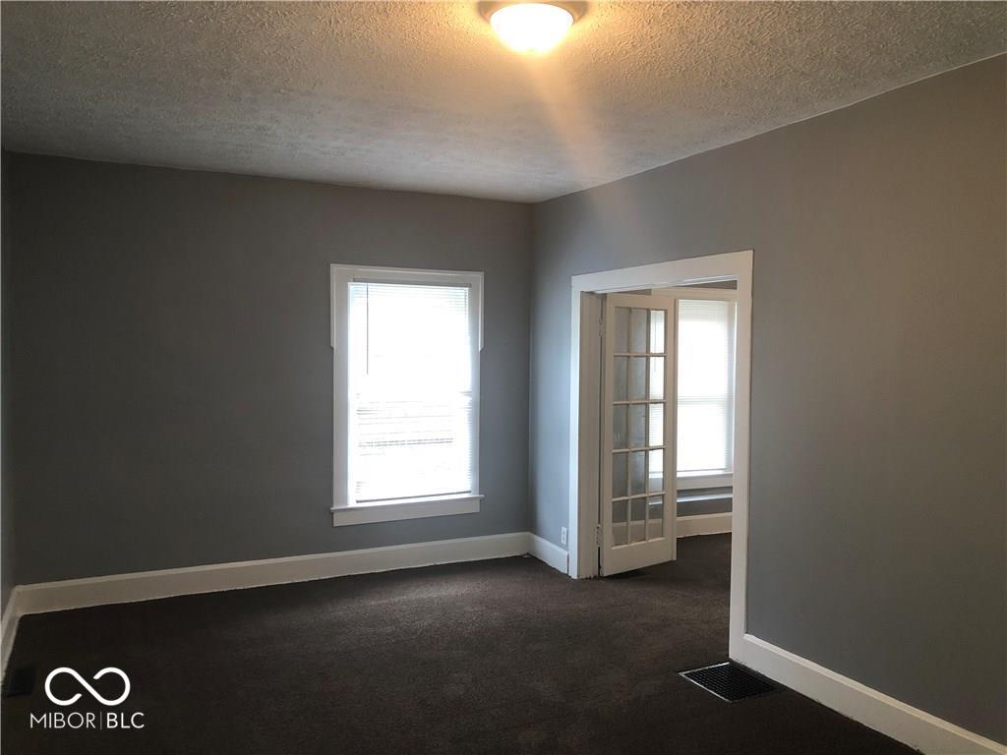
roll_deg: +0.1
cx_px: 504
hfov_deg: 63.4
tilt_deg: -1.4
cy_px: 378
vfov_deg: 49.7
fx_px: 815
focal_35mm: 28
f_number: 1.8
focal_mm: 4
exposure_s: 1/17
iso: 40
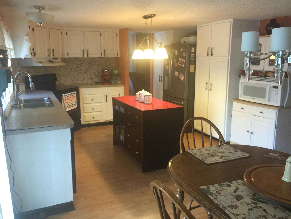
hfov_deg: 61.7
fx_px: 244
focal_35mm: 29
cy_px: 110
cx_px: 146
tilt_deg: -11.7
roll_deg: -1.6
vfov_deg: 48.2
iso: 125
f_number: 2.2
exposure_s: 1/15
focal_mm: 4.15
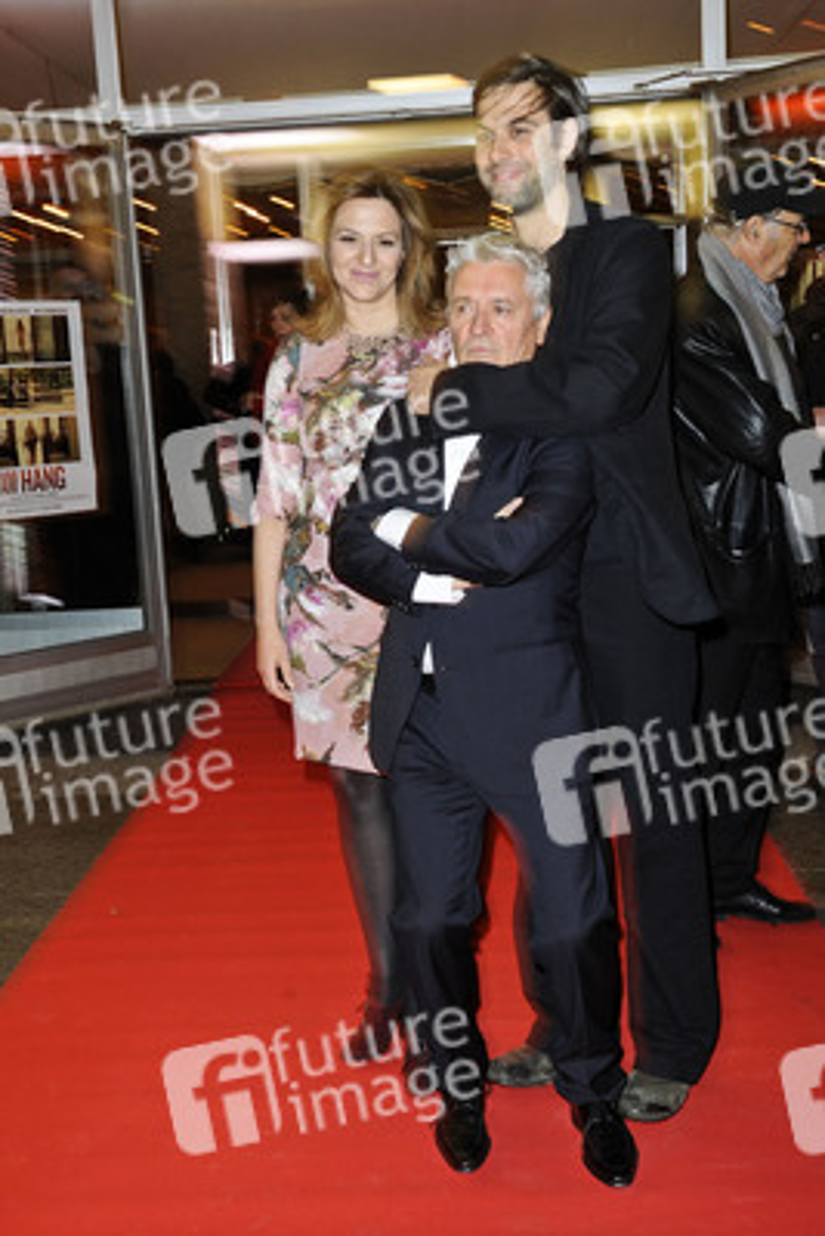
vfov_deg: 44.5
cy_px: 618
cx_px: 412
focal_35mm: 44
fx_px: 1511
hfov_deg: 30.5
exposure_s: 1/20
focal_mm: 44
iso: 1000
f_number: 5.6
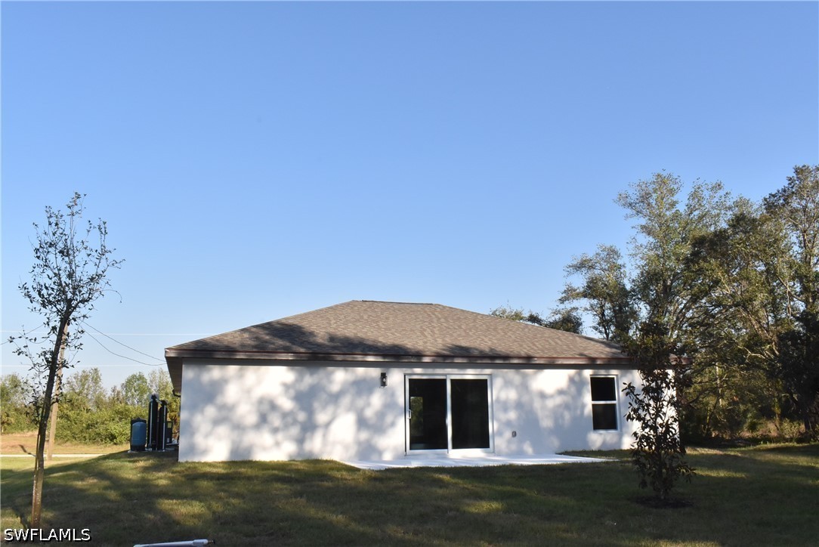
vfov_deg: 43.7
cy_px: 274
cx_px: 410
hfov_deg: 61.9
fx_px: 683
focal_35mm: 30
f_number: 22
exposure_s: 1/200
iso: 800
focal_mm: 20
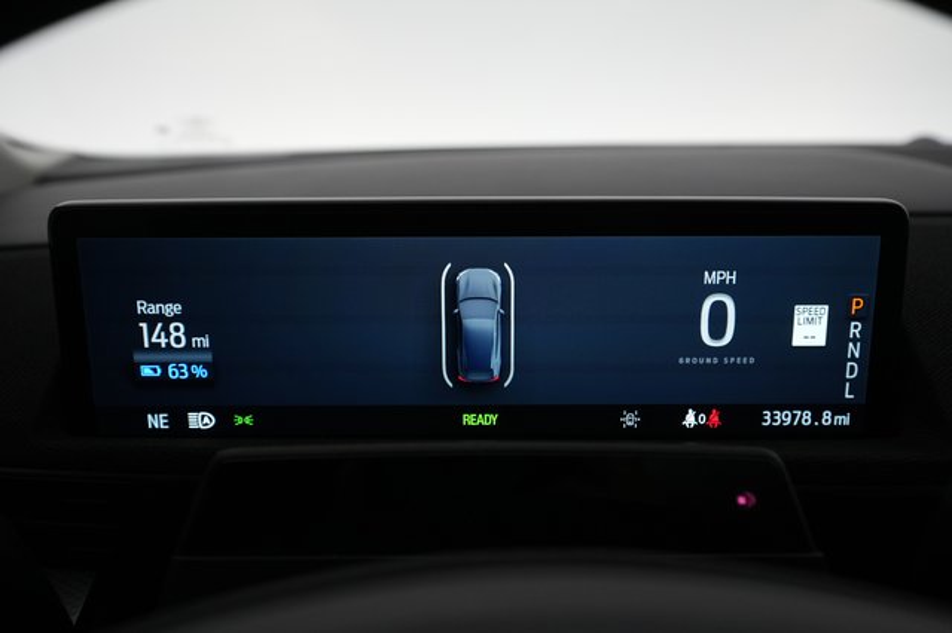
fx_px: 740
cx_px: 476
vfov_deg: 46.4
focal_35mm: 28
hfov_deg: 65.5
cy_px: 316
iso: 2000
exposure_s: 1/100
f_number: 4.5
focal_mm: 28
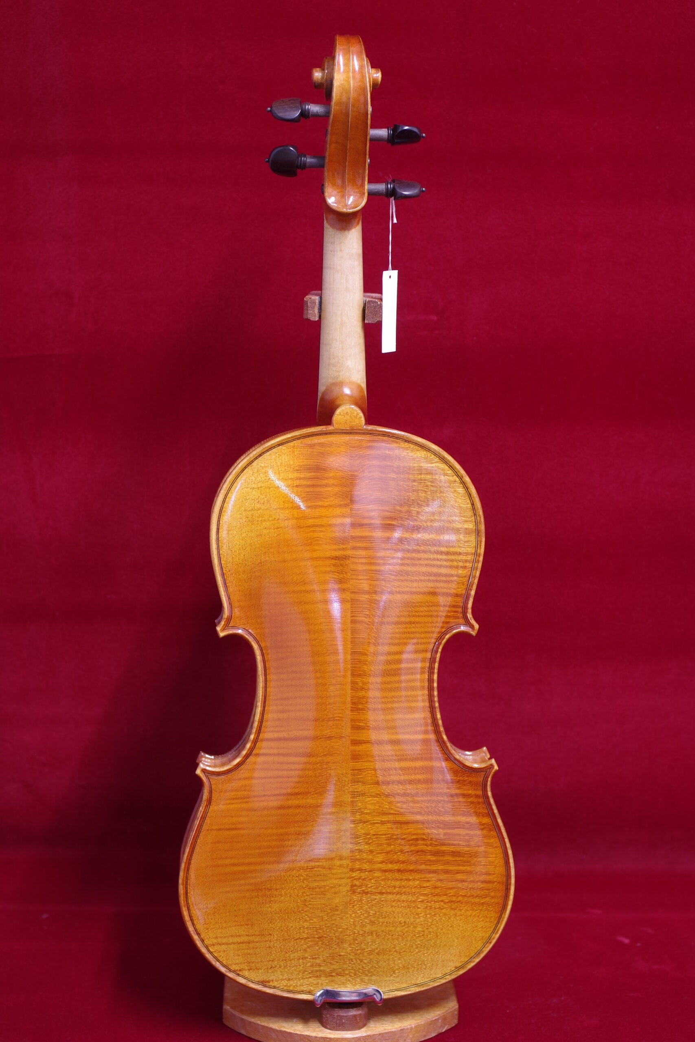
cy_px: 521
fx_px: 1737
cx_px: 348
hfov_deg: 22.6
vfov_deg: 33.4
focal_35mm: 60
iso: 200
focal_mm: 40
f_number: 4
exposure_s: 1/4
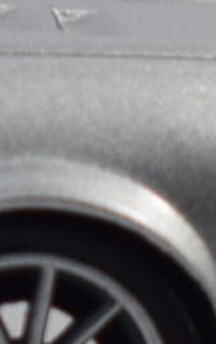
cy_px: -102
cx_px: -731
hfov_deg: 1.6
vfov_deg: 2.5
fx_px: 7848
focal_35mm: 836
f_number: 8
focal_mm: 46
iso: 400
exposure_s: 1/60
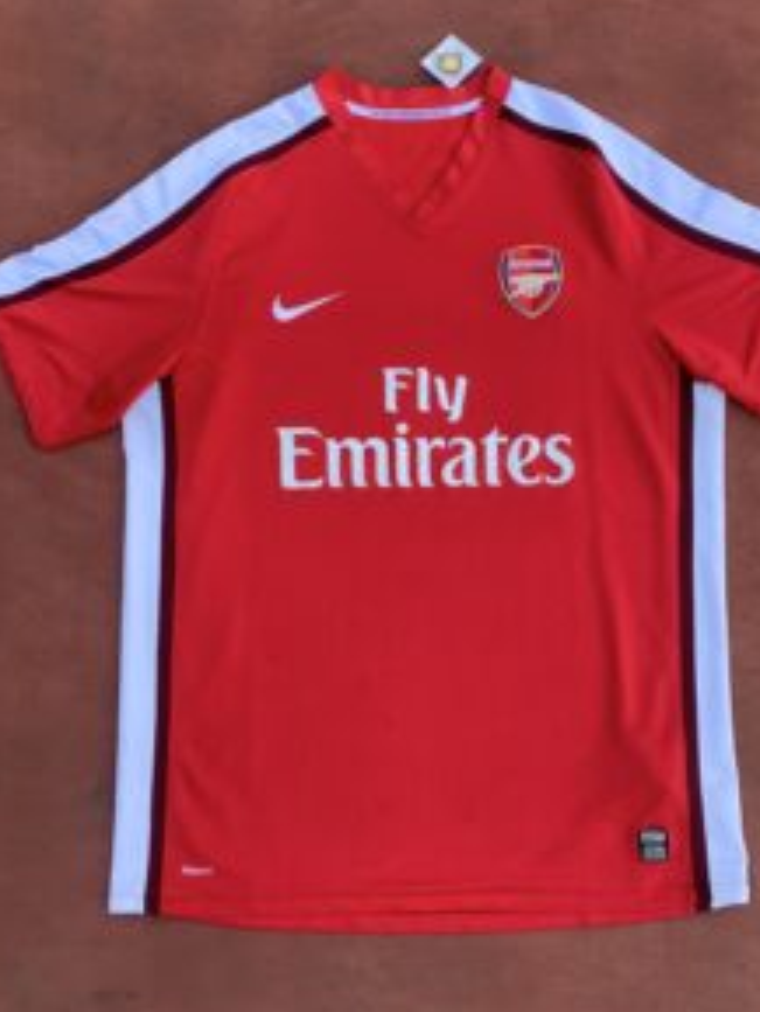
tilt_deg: -84.7
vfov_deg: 51.3
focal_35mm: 36
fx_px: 1053
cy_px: 515
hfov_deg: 39.6
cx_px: 427
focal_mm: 4.25
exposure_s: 1/122
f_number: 1.8
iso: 32
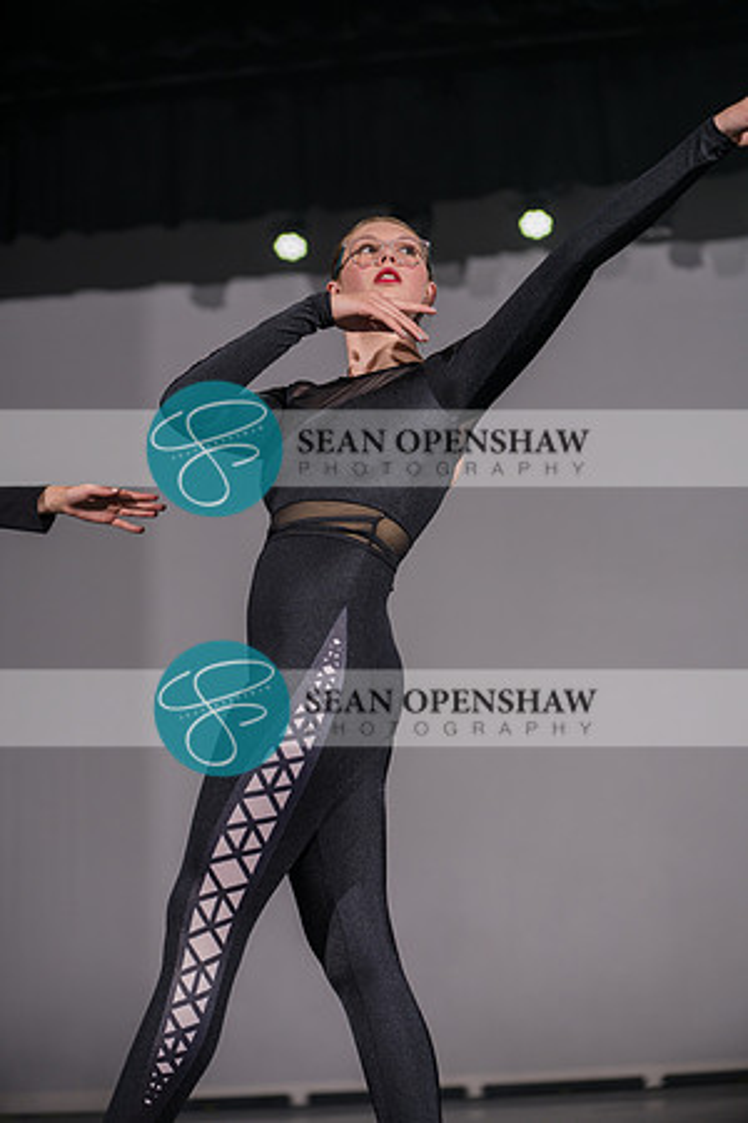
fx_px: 2181
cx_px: 374
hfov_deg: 19.5
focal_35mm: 70
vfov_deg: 28.8
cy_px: 562
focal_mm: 70
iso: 400
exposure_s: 1/500
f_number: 3.2
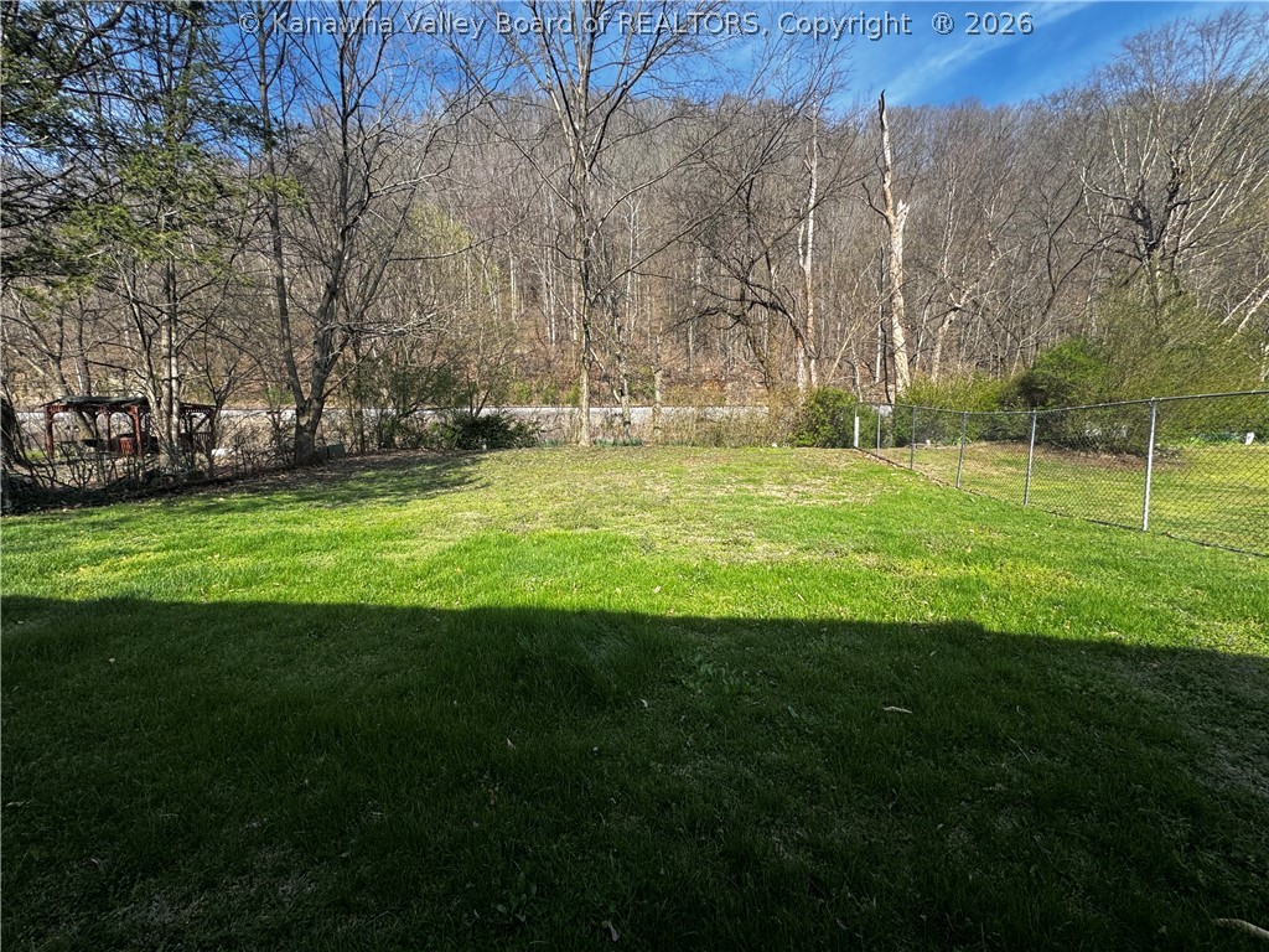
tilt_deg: -5.9
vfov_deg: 85.7
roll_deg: +0.0
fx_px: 513
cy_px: 476
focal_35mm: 14
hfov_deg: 102.1
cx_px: 634
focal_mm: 2.22
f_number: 2.2
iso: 40
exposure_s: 1/921
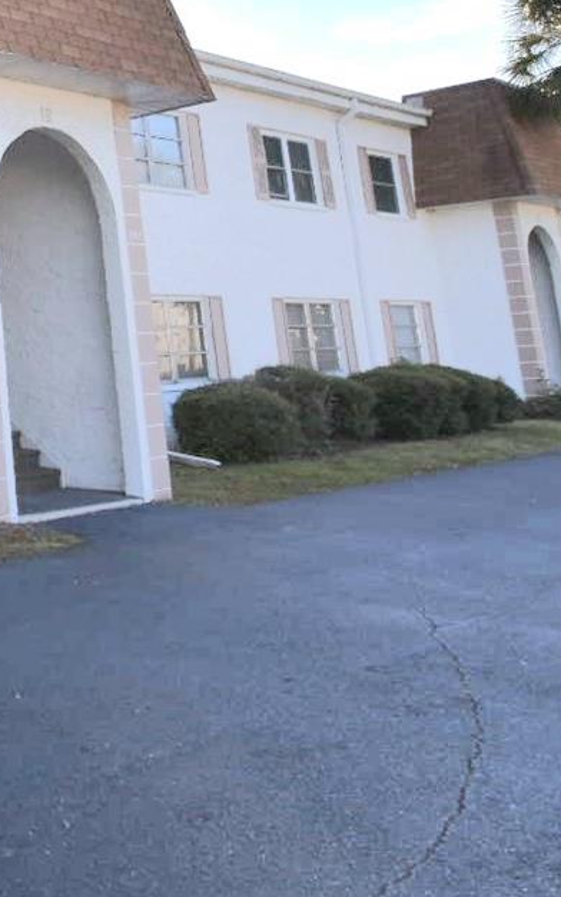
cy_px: 162
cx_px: -250
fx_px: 954
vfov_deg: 47.3
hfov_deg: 25.7
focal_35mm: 39
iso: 100
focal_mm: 10
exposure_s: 1/200
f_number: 9
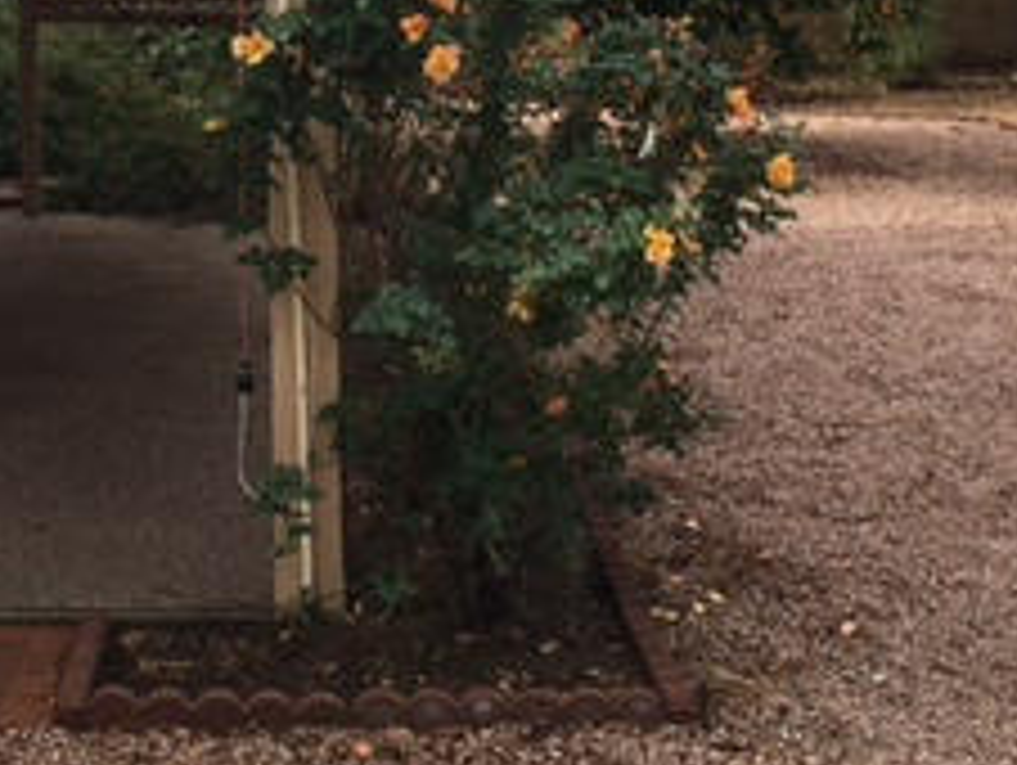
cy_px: 50
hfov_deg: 23.6
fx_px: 2412
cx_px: 274
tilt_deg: -2.5
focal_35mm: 82
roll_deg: +2.4
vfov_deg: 17.7
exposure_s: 1/905
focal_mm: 4.15
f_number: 2.2
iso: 25
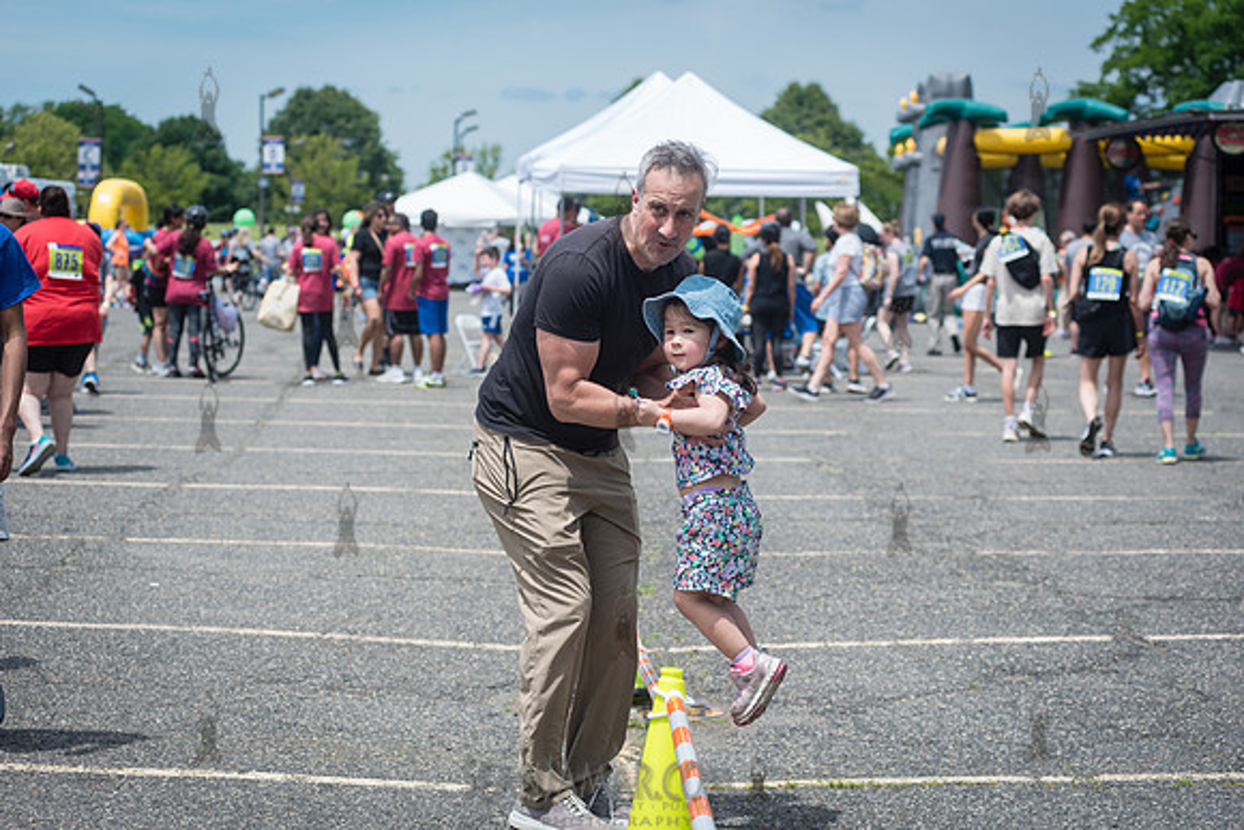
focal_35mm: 80
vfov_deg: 17.1
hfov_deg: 25.4
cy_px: 415
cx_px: 622
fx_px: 2765
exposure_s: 1/1600
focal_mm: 80
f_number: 4.5
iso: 250
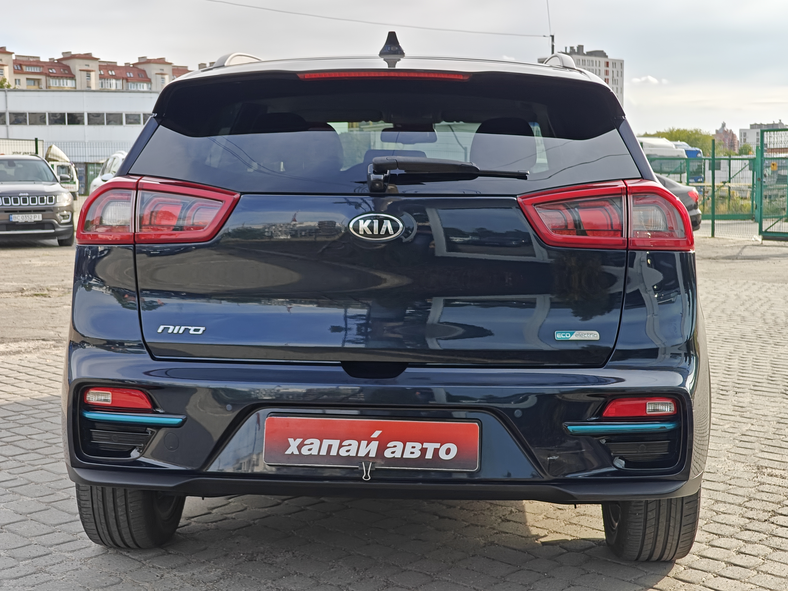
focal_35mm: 47
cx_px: 394
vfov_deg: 30.9
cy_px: 296
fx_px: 1070
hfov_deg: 40.4
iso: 50
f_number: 2
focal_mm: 7.08
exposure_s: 1/730
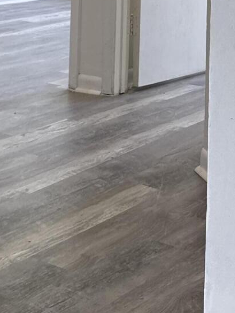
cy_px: -86
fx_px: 796
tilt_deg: -0.6
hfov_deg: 16.8
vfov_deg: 20.5
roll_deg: -1.2
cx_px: 122
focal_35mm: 88
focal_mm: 6.76
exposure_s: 1/120
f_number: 1.78
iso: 80
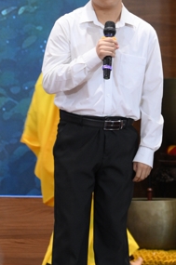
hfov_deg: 5.0
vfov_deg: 7.5
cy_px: 65
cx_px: 155
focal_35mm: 274
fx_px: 2017
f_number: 4
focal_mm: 120
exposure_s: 1/100
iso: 3200
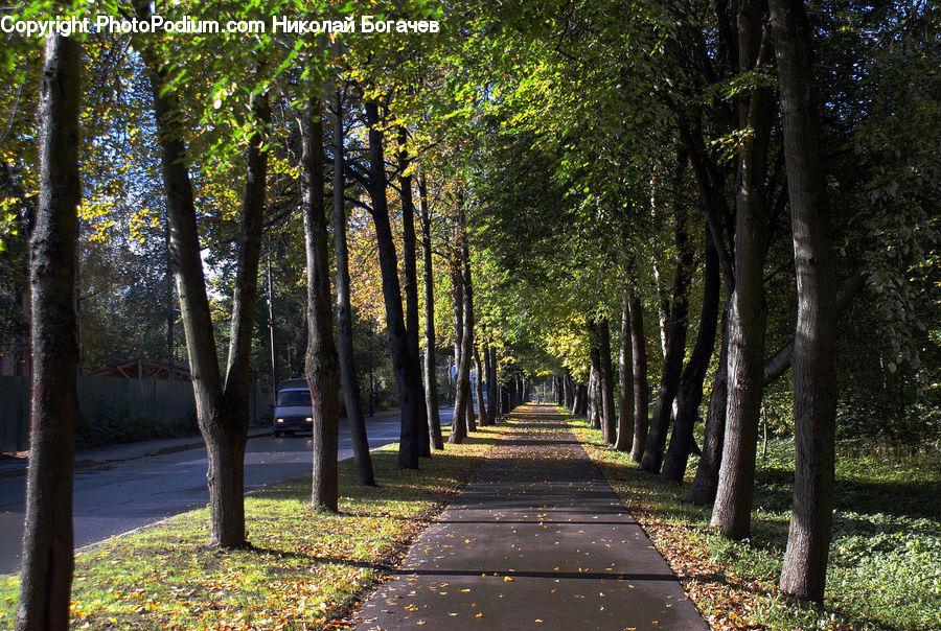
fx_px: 1375
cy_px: 316
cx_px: 470
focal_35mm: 52
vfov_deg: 25.9
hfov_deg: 37.8
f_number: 5.6
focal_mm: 35
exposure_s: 1/60
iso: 160
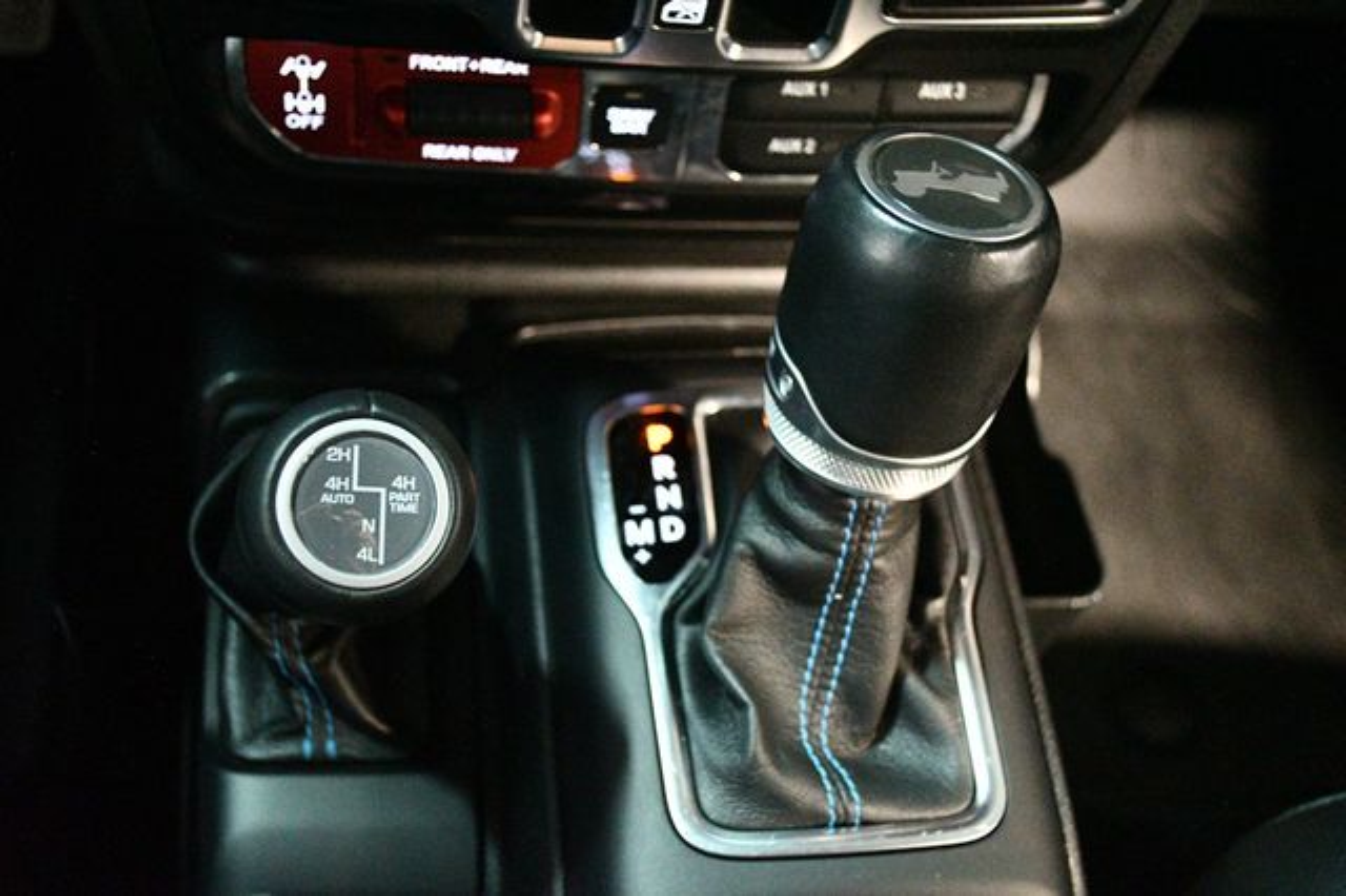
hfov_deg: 46.4
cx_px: 673
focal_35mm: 42
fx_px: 1569
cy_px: 448
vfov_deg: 31.9
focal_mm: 28
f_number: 4.5
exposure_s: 1/13
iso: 12800
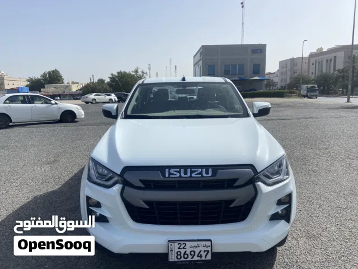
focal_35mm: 26
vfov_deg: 53.1
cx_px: 179
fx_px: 269
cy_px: 134
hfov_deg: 67.3
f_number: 1.8
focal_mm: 4.25
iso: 32
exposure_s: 1/5495
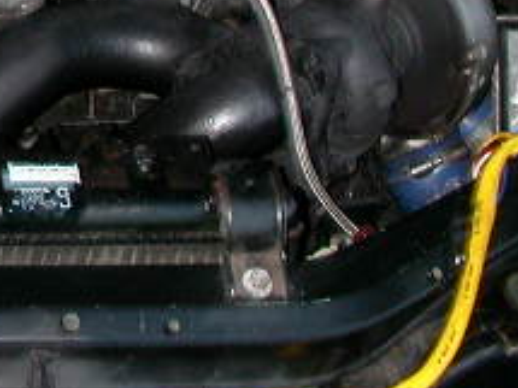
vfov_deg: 13.1
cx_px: -229
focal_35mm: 110
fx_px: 1645
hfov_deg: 16.5
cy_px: -58
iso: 200
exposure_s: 1
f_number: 4.5
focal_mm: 5.6
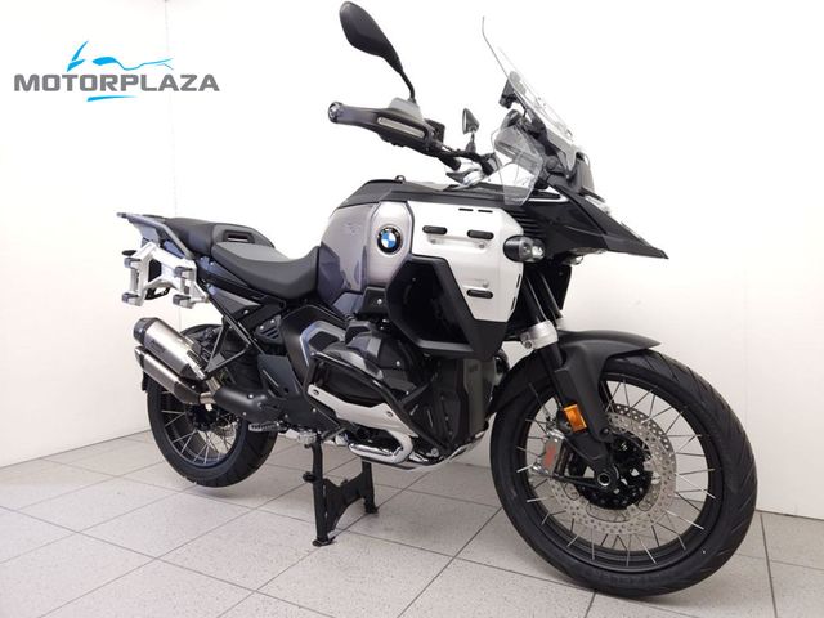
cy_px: 309
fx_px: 547
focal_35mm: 23
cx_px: 412
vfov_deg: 58.9
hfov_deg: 73.9
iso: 125
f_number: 1.8
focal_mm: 5.4
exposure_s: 1/45
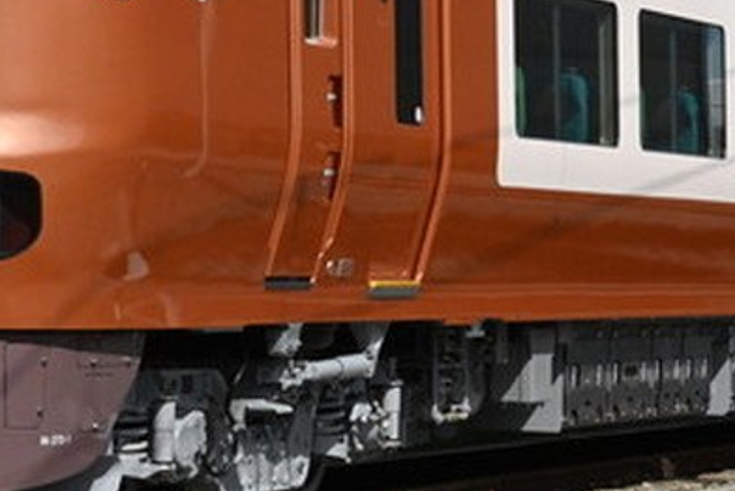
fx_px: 3514
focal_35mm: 172
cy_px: 90
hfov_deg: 11.9
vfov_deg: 8.0
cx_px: 206
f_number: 20
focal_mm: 50
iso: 2500
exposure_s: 1/1600
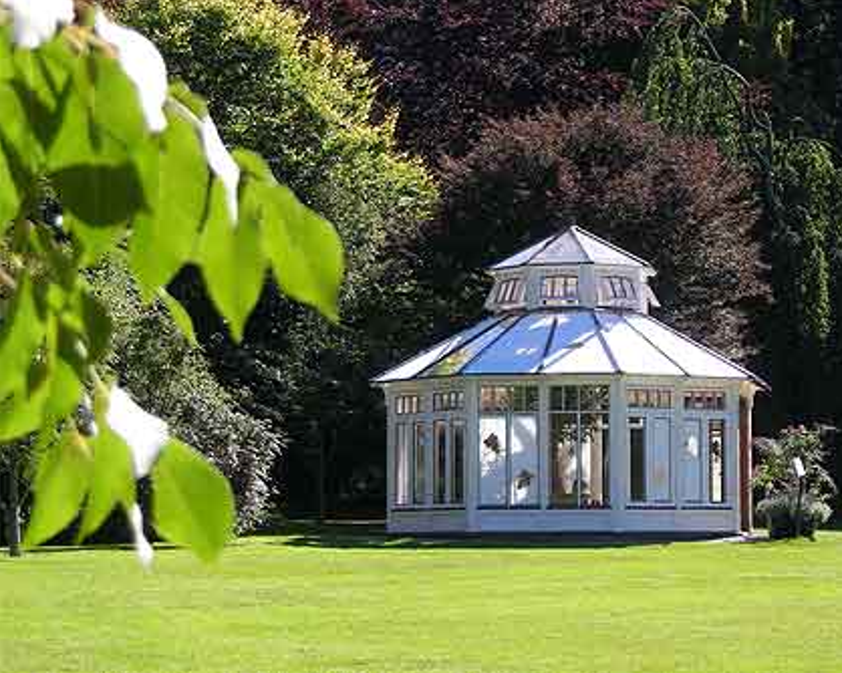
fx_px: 3039
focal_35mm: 122
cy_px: 334
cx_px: 451
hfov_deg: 15.8
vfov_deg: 12.6
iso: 50
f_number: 5.3
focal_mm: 19.2
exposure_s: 1/143
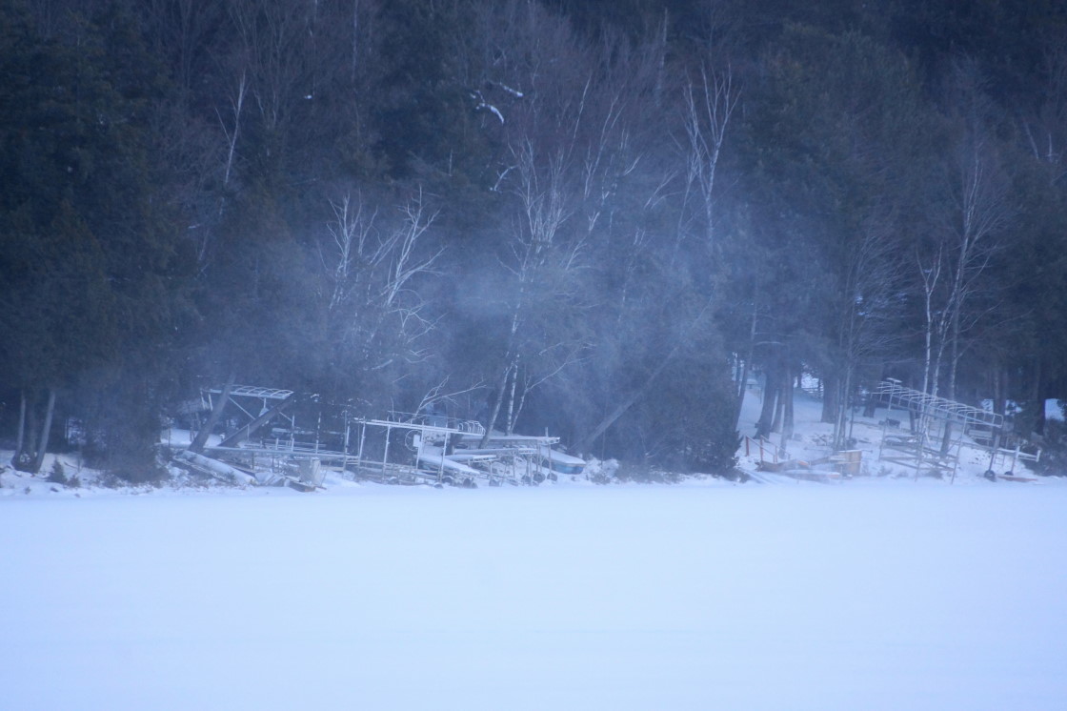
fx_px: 10222
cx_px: 534
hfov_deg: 6.0
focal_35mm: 345
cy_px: 356
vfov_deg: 4.0
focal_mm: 230
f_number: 6.3
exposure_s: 1/400
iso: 640
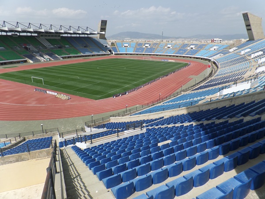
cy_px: 100
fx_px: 176
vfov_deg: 58.9
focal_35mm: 23
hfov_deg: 73.9
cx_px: 132
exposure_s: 1/1000
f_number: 4
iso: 100
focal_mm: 4.1
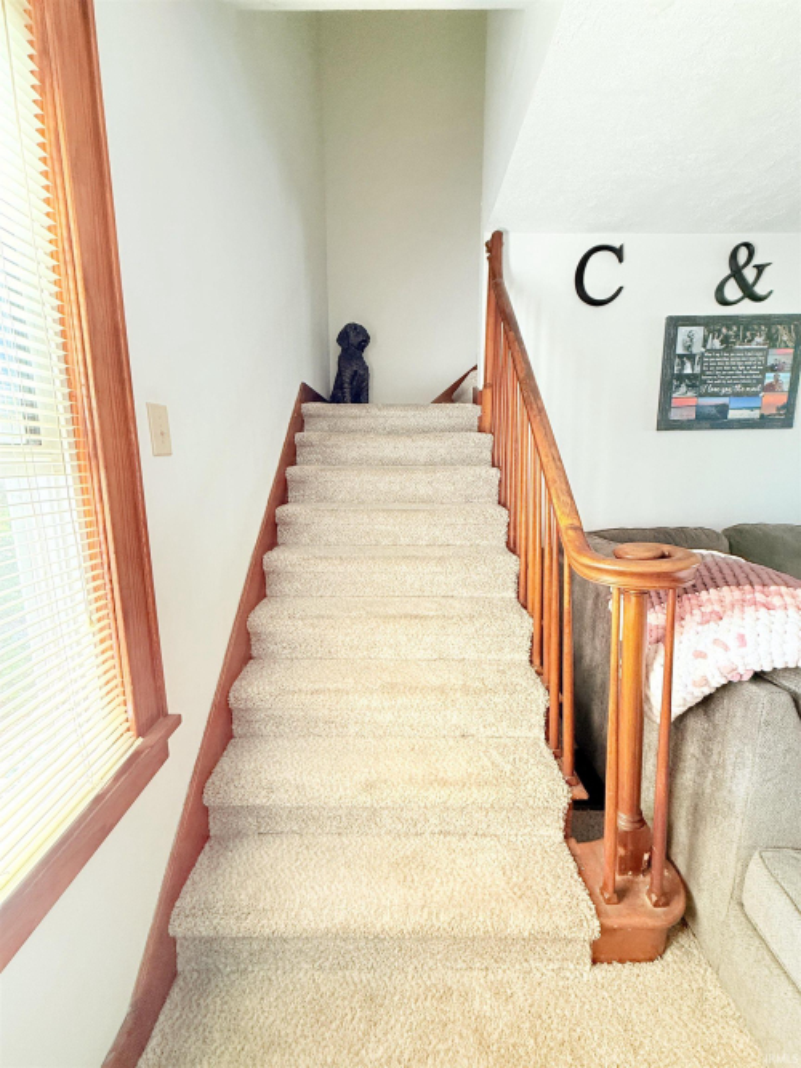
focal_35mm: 14
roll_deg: +1.4
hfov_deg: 85.7
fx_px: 432
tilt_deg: -7.7
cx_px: 400
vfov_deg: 102.1
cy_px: 534
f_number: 2.2
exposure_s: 1/60
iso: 400
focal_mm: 2.22
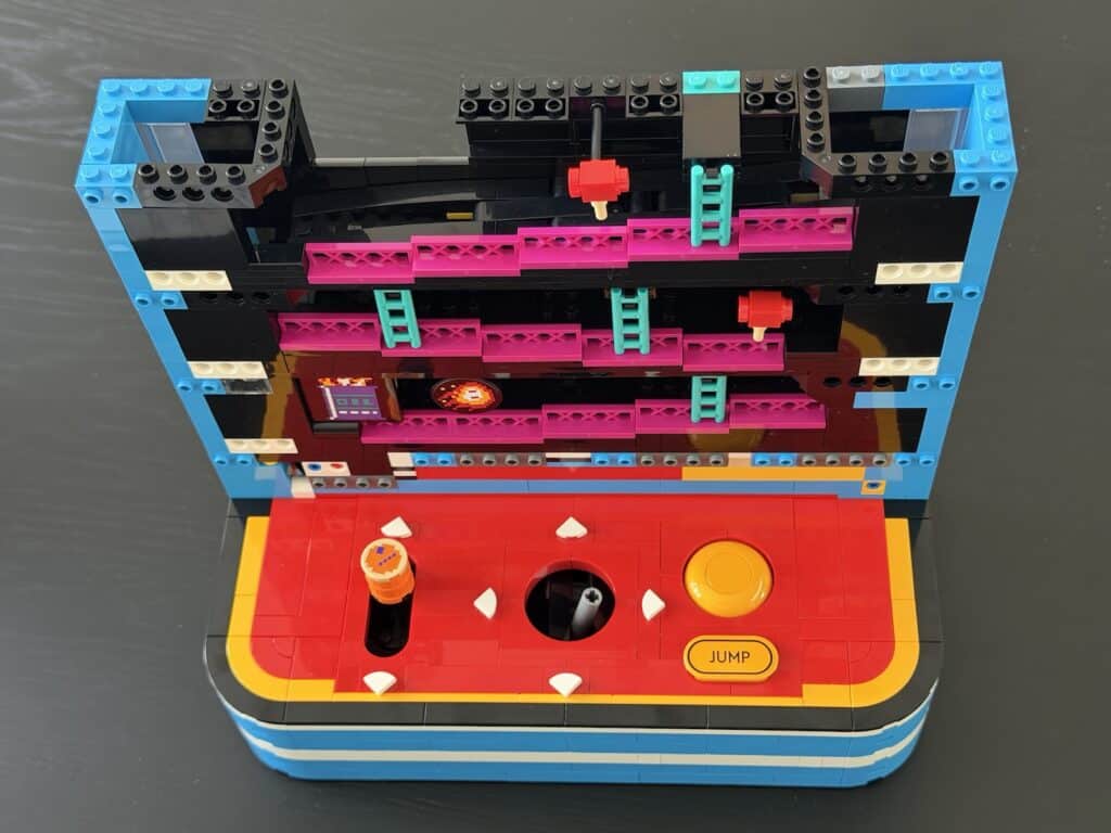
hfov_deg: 39.7
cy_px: 416
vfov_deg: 30.3
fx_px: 1541
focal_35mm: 48
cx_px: 556
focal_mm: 6.76
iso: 400
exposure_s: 1/40
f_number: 1.78
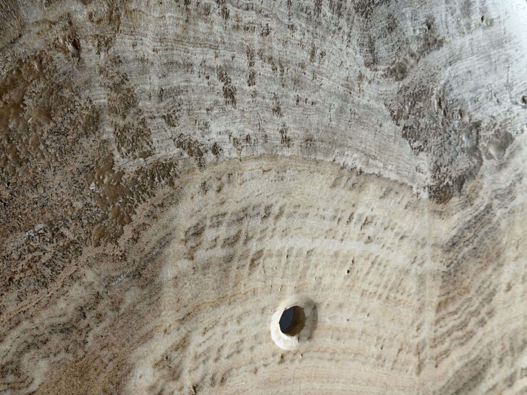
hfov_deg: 29.8
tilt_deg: -11.8
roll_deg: +0.2
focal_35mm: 65
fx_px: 990
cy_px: 228
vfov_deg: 22.6
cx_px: 261
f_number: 1.78
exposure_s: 1/33
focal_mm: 6.76
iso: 400
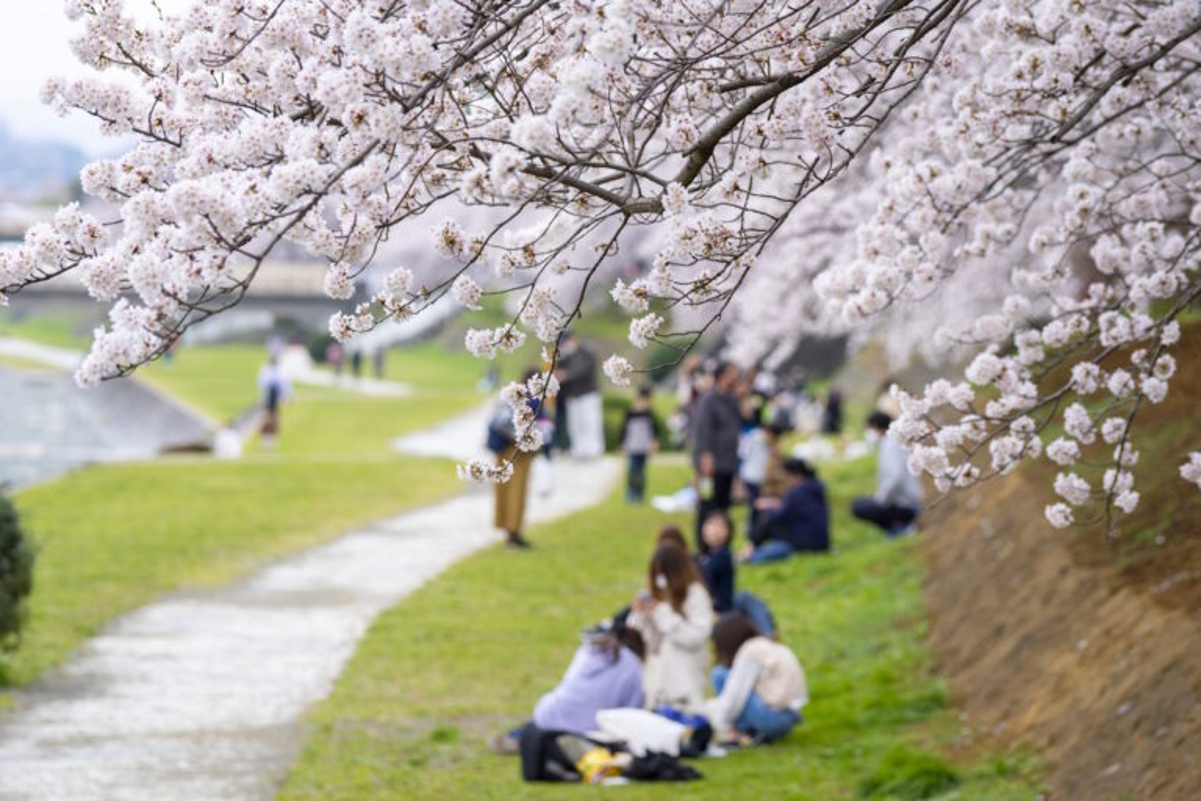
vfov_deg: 5.7
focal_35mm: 242
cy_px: 400
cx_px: 600
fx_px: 8056
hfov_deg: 8.5
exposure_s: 1/250
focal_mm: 161
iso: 125
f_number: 4
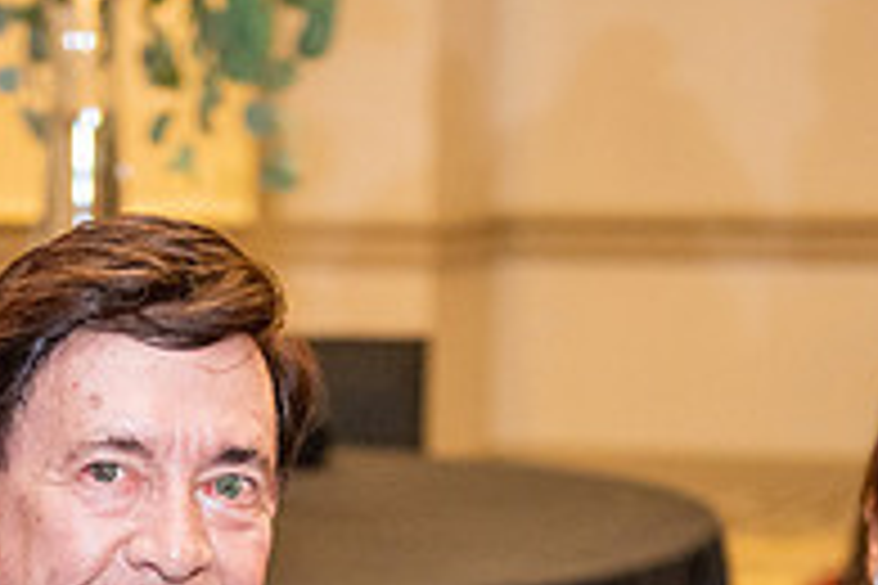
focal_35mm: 143
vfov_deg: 9.4
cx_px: 153
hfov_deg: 14.3
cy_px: 848
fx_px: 3487
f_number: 2.8
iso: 1600
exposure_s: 1/125
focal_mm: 48
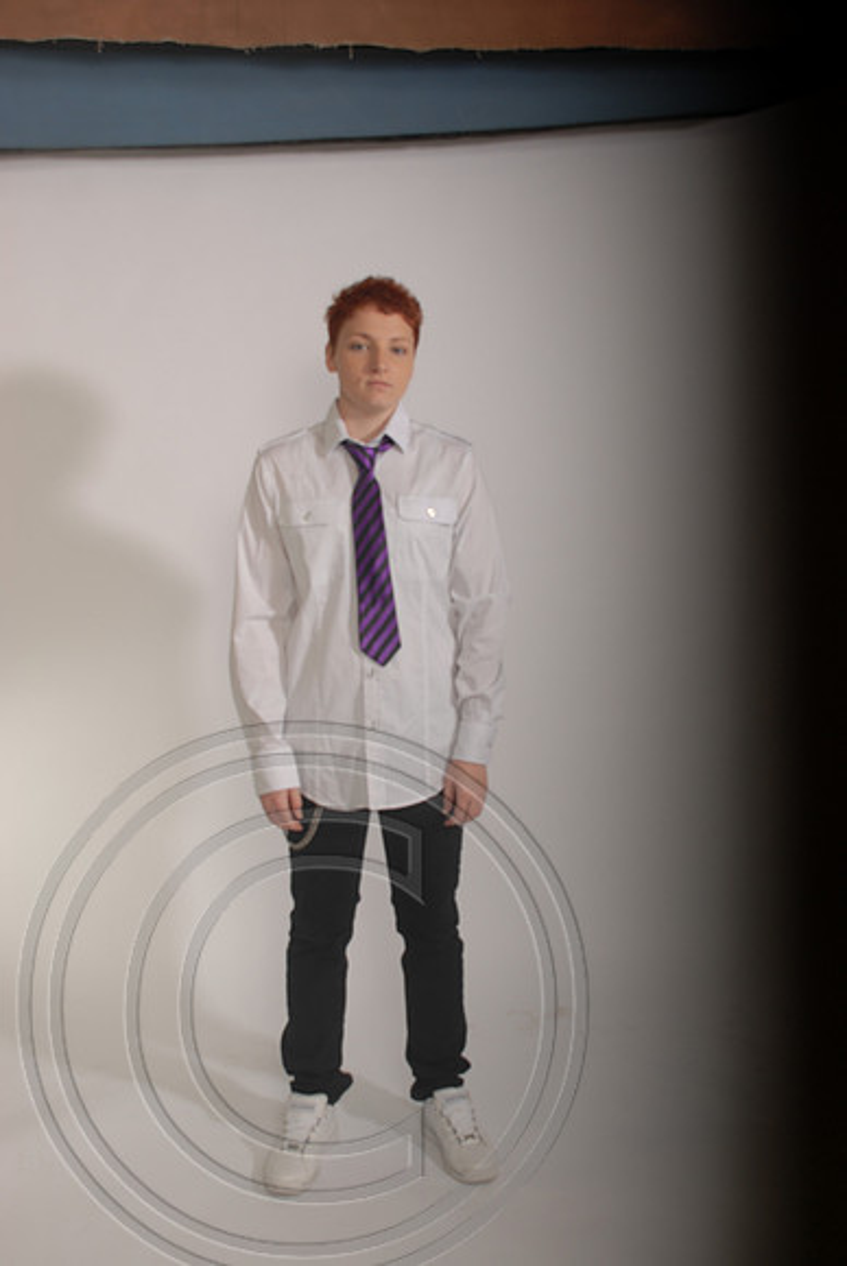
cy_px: 633
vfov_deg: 53.1
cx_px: 424
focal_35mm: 36
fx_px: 1267
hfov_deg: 37.0
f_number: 5.6
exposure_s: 1/250
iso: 100
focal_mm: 24
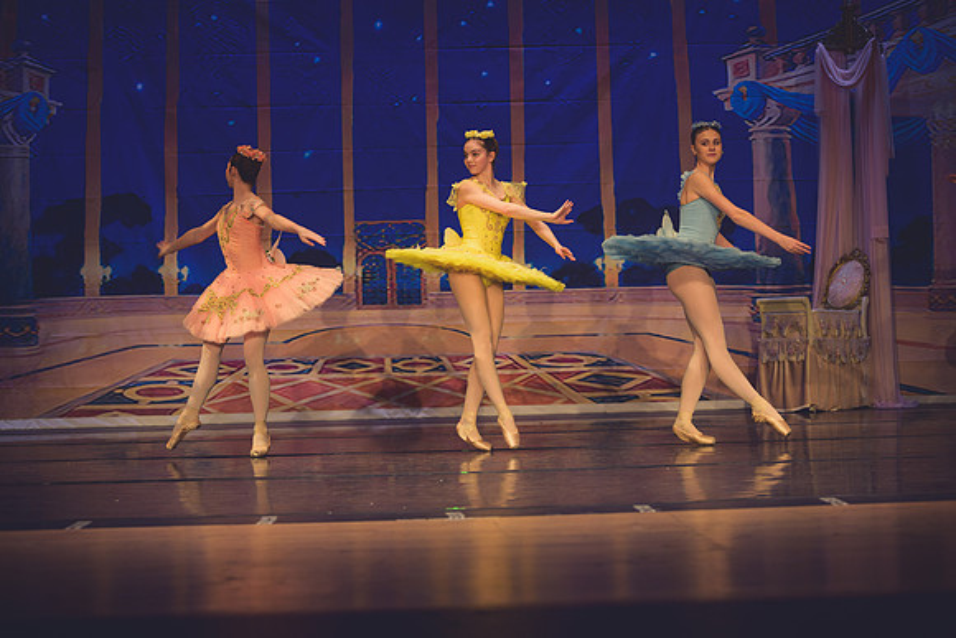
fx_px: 1992
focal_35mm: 75
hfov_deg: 27.0
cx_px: 478
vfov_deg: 18.2
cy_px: 319
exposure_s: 1/320
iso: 450
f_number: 2.8
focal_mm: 75
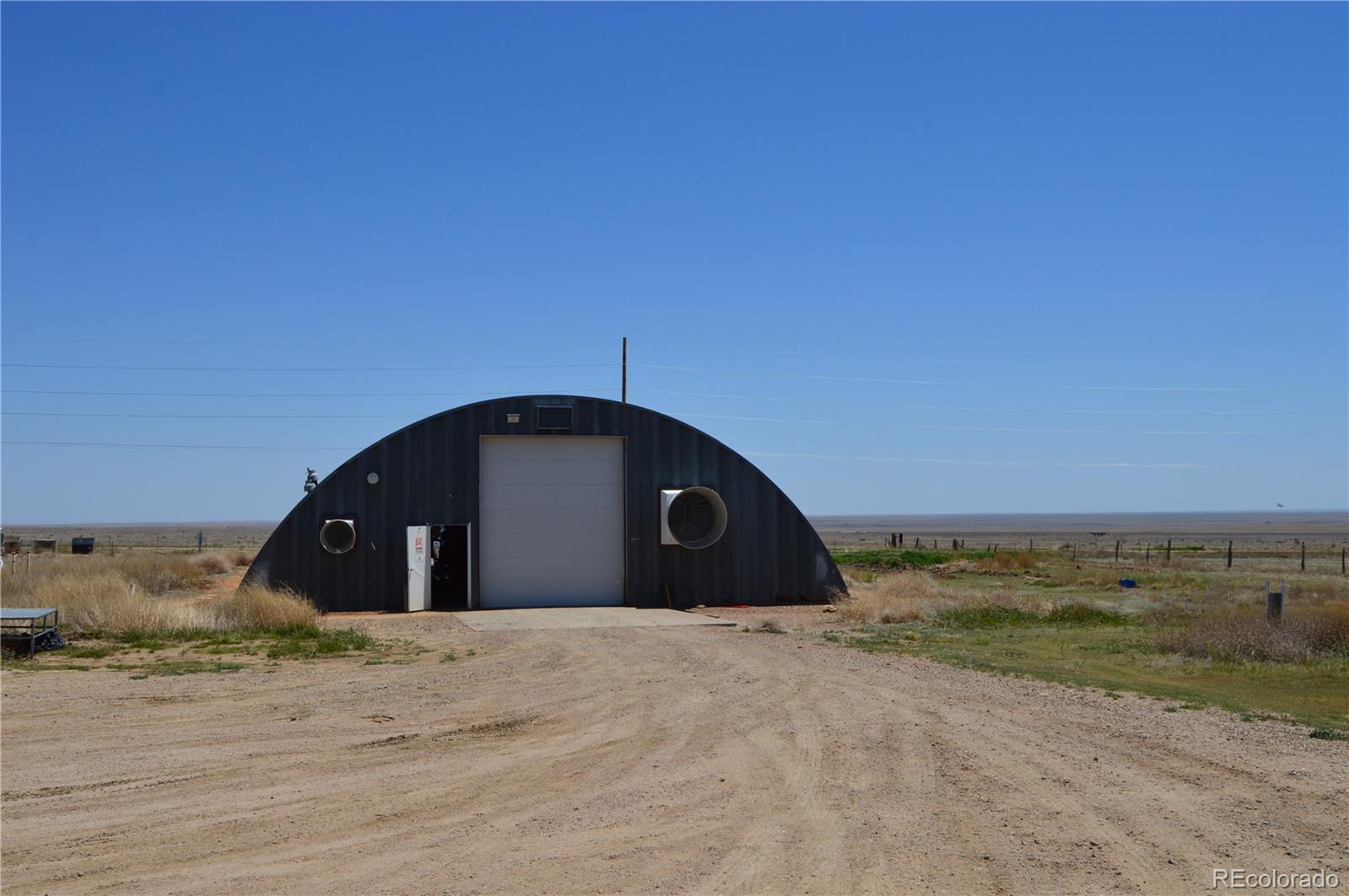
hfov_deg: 55.2
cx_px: 674
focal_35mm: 34
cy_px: 448
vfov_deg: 38.3
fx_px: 1291
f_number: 11
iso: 200
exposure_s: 1/500
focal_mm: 23
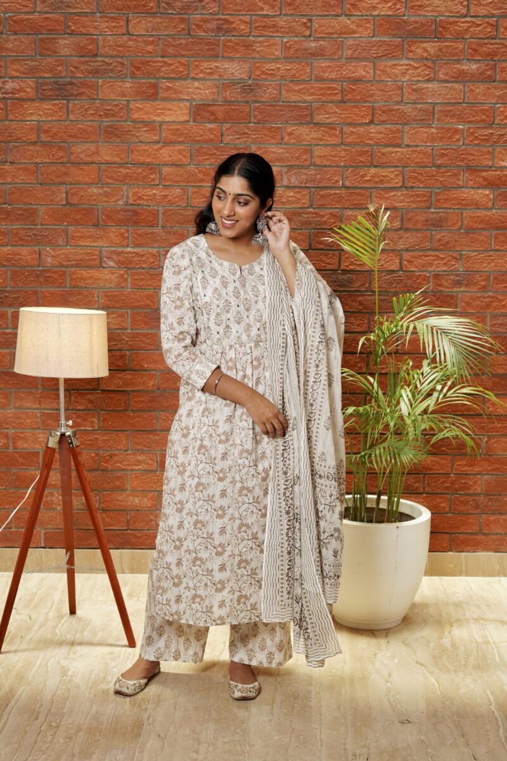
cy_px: 380
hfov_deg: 27.0
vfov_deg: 39.6
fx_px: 1056
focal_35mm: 50
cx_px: 254
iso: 800
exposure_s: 1/125
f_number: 4
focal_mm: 50
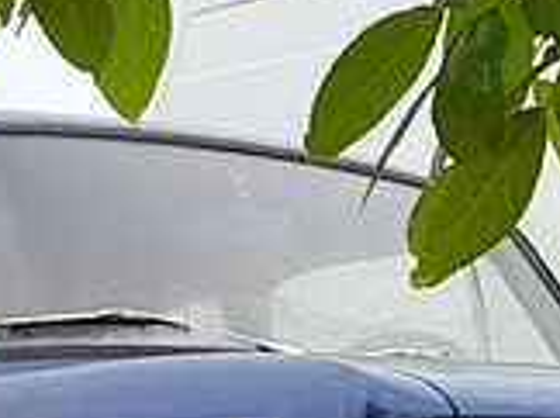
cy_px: 584
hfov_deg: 19.8
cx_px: 173
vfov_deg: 14.1
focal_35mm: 99
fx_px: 1599
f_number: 2
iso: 20
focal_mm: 4.6
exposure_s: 1/294
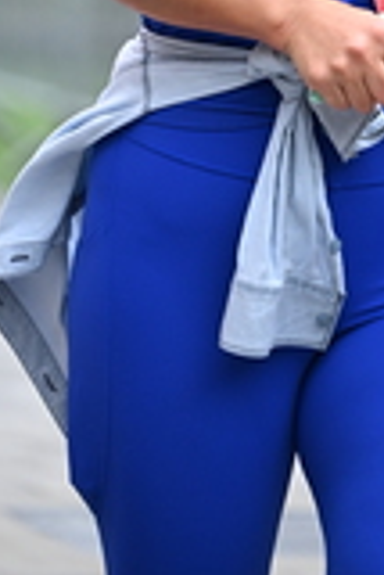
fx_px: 7950
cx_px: 275
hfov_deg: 2.8
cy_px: -406
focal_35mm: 498
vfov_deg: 4.1
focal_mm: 145
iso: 640
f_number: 2.8
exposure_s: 1/2000
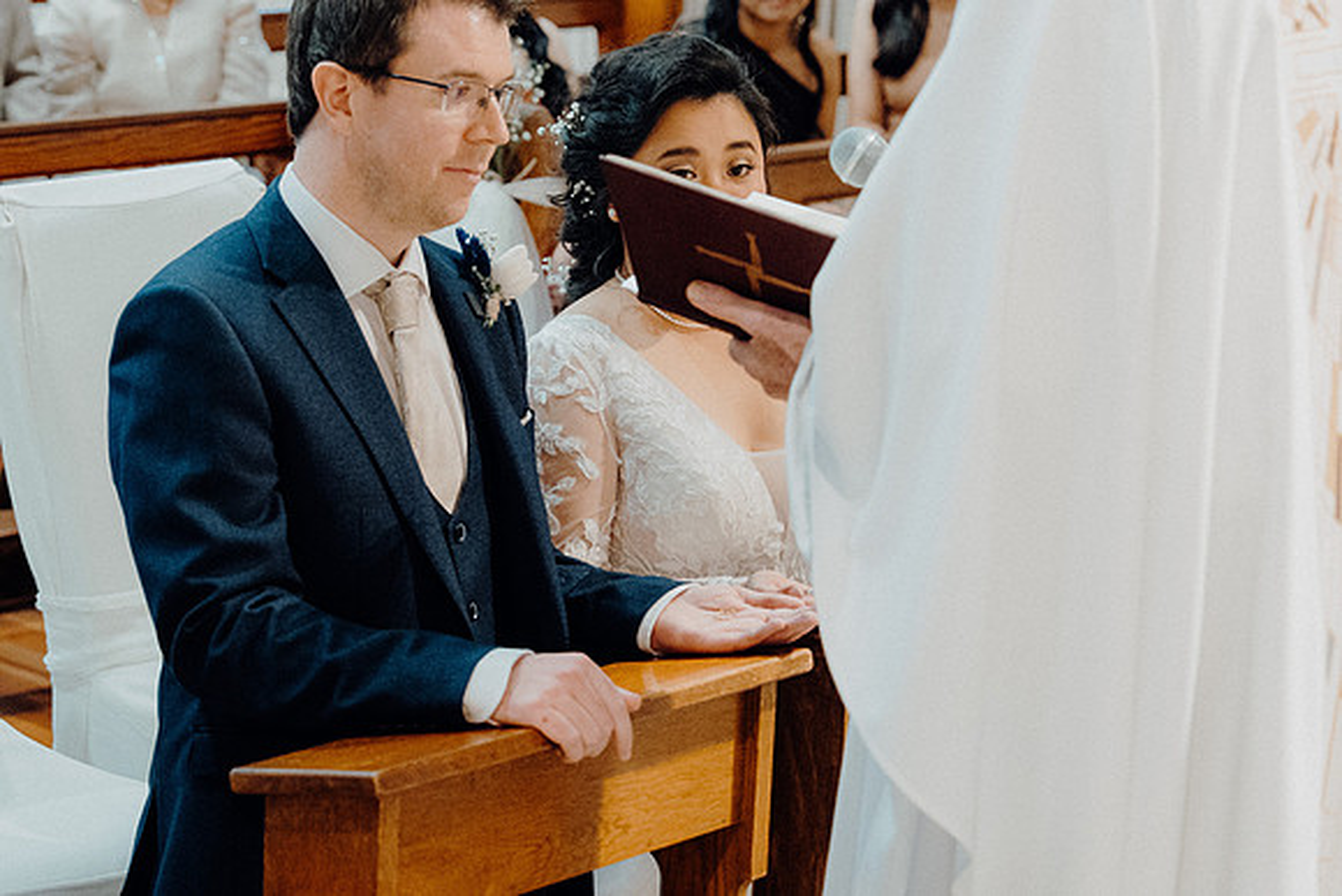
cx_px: 671
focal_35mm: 105
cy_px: 448
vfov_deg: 13.0
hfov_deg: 19.5
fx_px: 3915
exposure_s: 1/160
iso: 4000
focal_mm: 70
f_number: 3.5
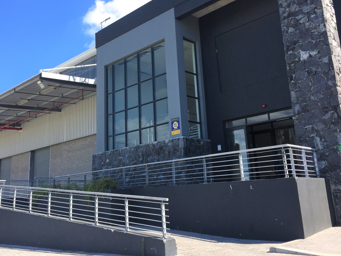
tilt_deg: +13.6
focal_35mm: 37
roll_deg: +1.8
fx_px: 365
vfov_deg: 38.5
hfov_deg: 50.0
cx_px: 148
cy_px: 100
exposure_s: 1/942
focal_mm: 4.15
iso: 32
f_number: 2.2
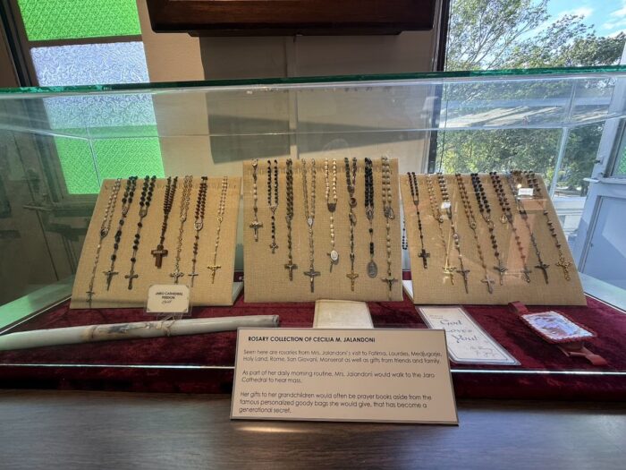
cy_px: 235
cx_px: 313
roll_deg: +1.5
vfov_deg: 85.7
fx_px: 253
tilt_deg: -14.4
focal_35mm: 14
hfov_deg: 102.1
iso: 64
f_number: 2.2
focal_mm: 2.22
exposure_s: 1/99
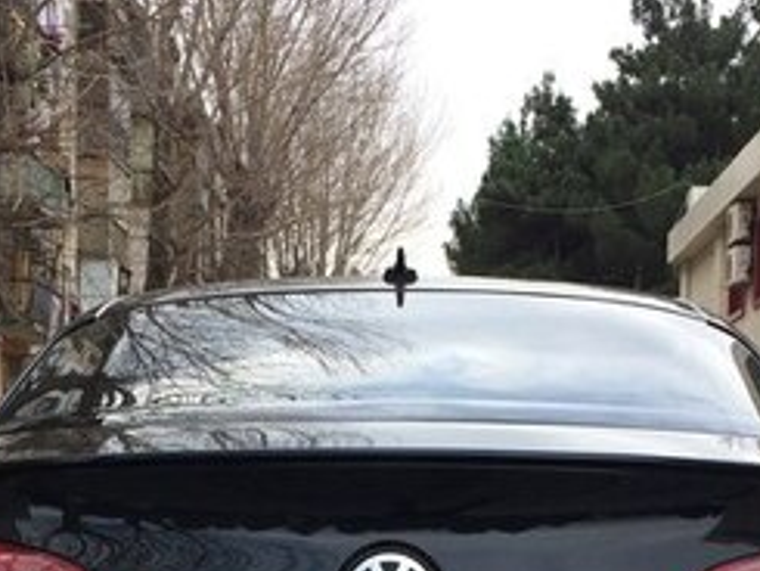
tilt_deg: -6.3
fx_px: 1713
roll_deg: -0.5
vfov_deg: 18.2
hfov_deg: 25.0
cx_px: 338
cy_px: 638
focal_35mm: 78
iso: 32
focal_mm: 4.15
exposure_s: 1/398
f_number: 2.2
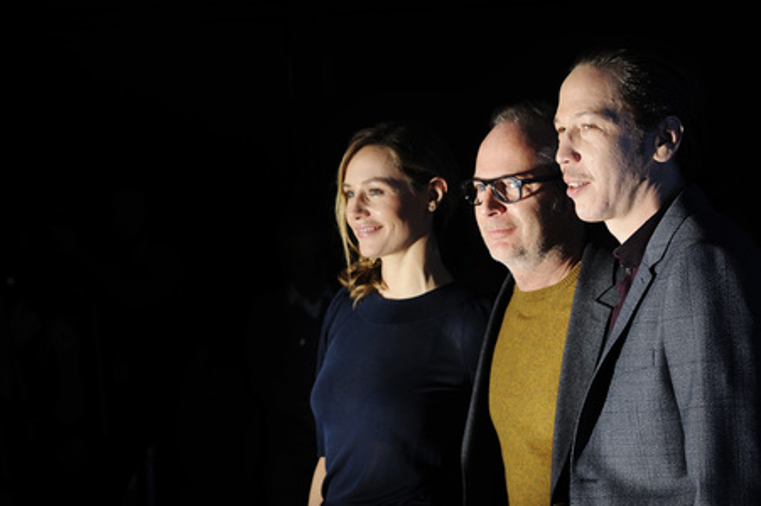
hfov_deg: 16.8
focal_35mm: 122
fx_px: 2577
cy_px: 253
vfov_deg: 11.2
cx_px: 380
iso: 200
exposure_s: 1/200
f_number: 10
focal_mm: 122
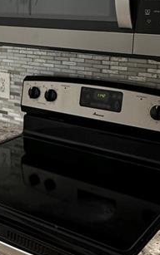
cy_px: 94
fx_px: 404
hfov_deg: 22.1
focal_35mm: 58
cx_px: 32
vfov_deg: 34.9
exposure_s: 1/60
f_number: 2.2
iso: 200
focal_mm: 2.22
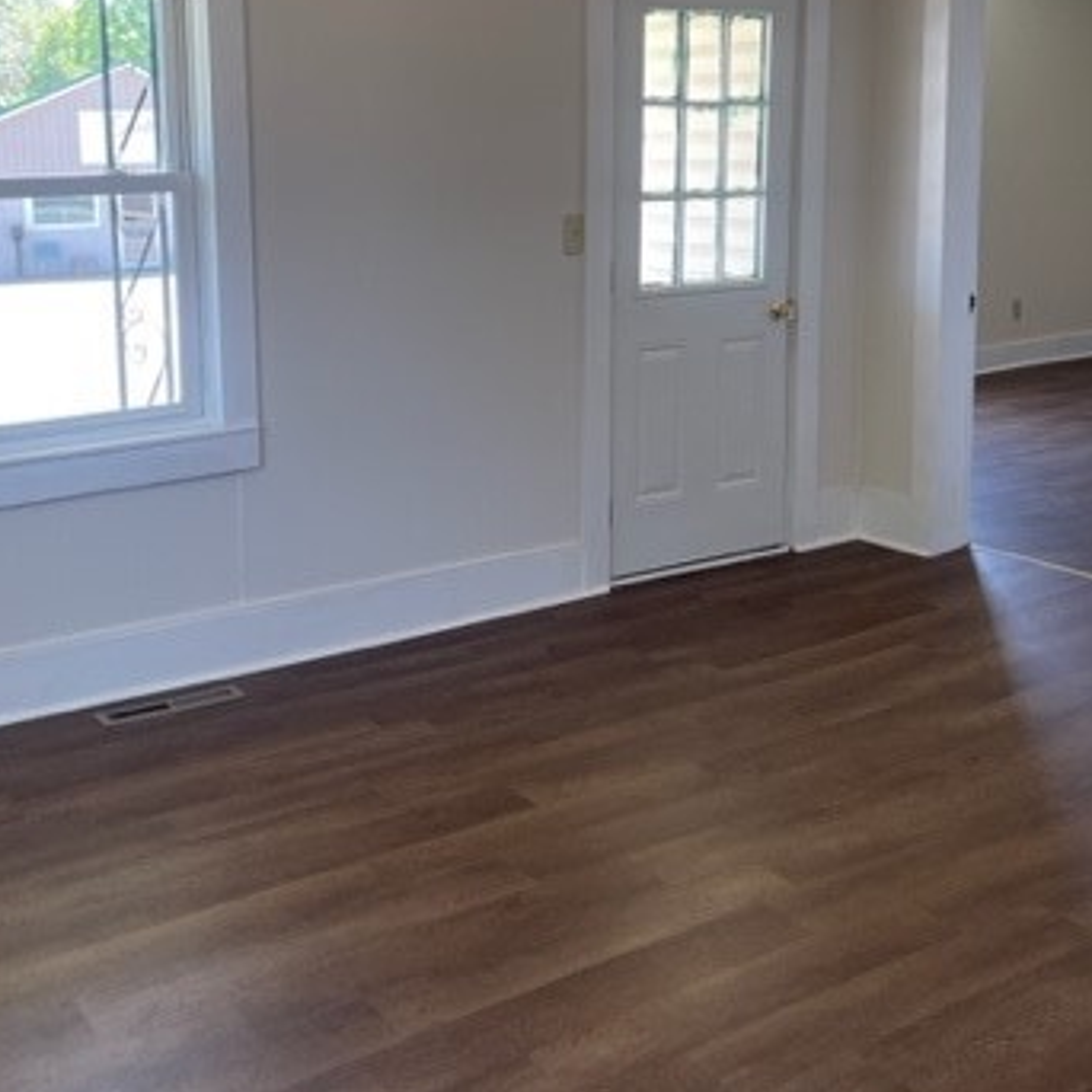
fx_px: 1535
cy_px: 313
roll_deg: +0.7
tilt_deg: -7.0
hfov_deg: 39.1
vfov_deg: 38.4
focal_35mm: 43
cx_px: 482
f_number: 1.6
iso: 64
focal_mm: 5.1
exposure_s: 1/120
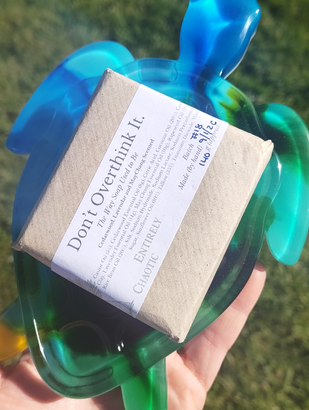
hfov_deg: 38.7
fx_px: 439
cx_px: 143
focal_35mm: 37
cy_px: 206
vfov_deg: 50.1
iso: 50
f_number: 1.88
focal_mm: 5.56
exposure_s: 1/1139
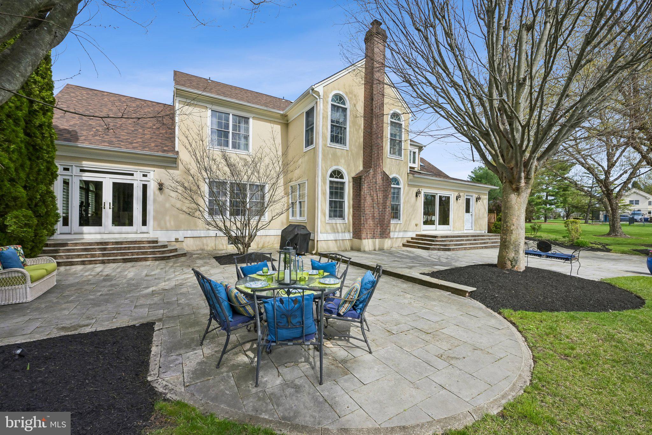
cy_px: 218
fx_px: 254
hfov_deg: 104.3
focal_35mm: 14
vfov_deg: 81.2
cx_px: 326
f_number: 11
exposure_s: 1/640
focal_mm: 14
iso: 400
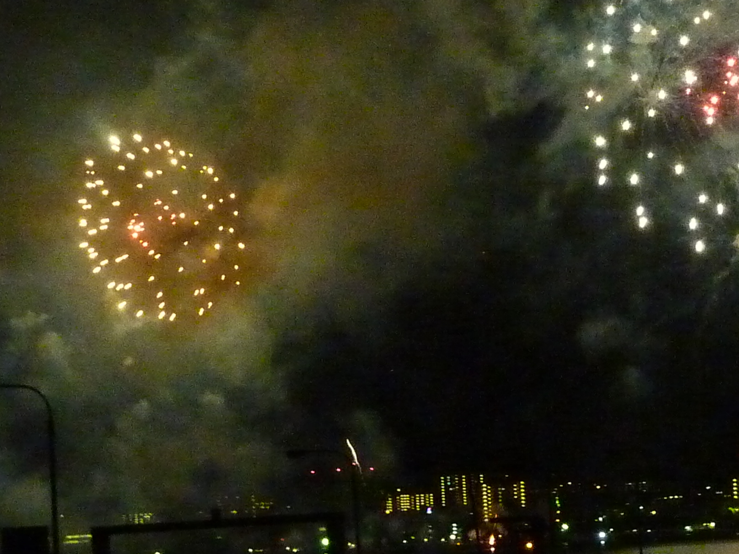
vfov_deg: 11.1
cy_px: 279
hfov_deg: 14.8
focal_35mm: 133
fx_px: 2839
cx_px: 549
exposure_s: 1/8
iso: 800
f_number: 3.8
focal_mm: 7.9
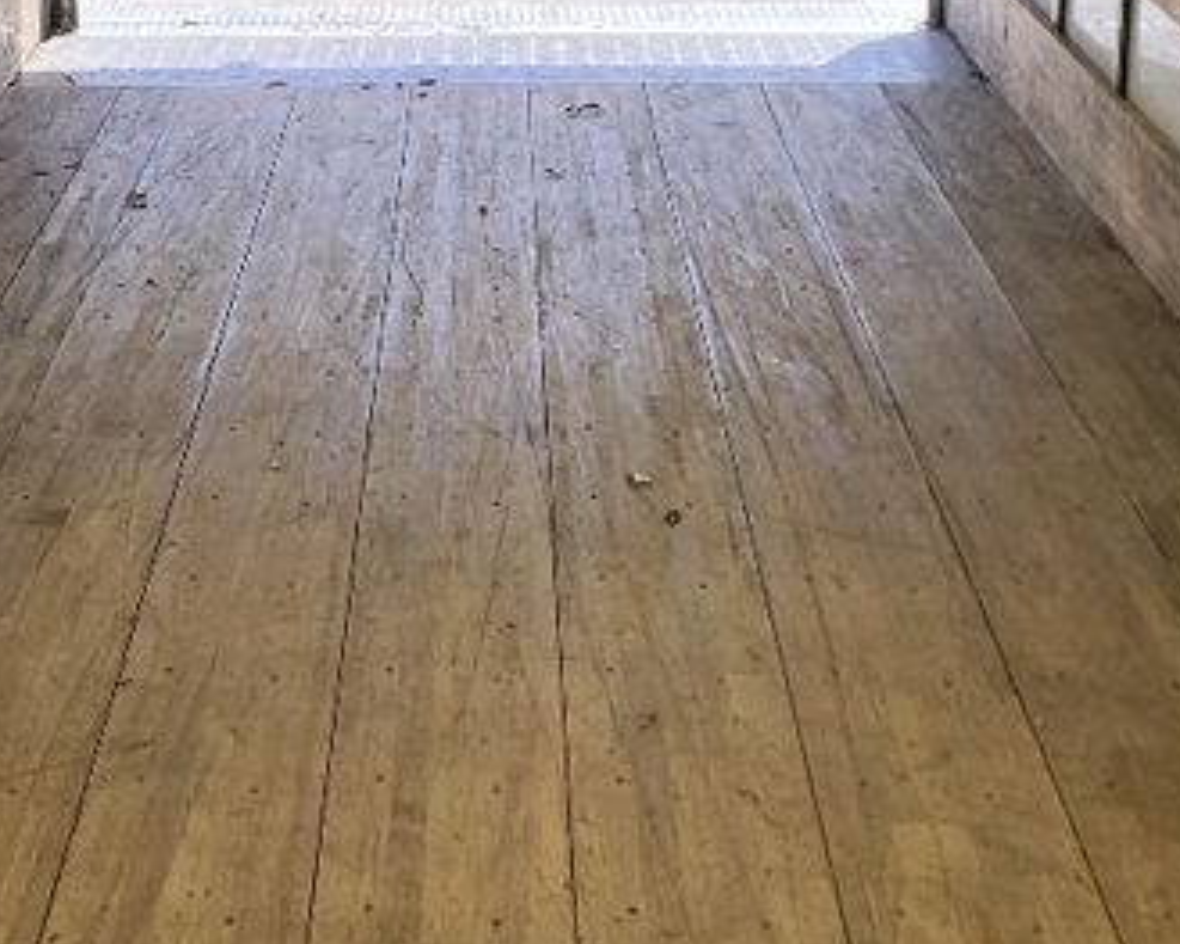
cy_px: 126
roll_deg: +2.9
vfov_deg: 19.1
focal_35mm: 79
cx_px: 402
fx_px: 2758
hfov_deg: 24.0
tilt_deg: -10.4
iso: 32
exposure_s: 1/401
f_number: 1.8
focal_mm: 4.25
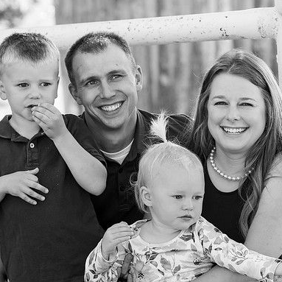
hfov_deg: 9.8
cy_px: 141
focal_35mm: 179
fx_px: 1650
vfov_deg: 9.8
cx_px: 167
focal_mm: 139
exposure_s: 1/160
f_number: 7.1
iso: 800
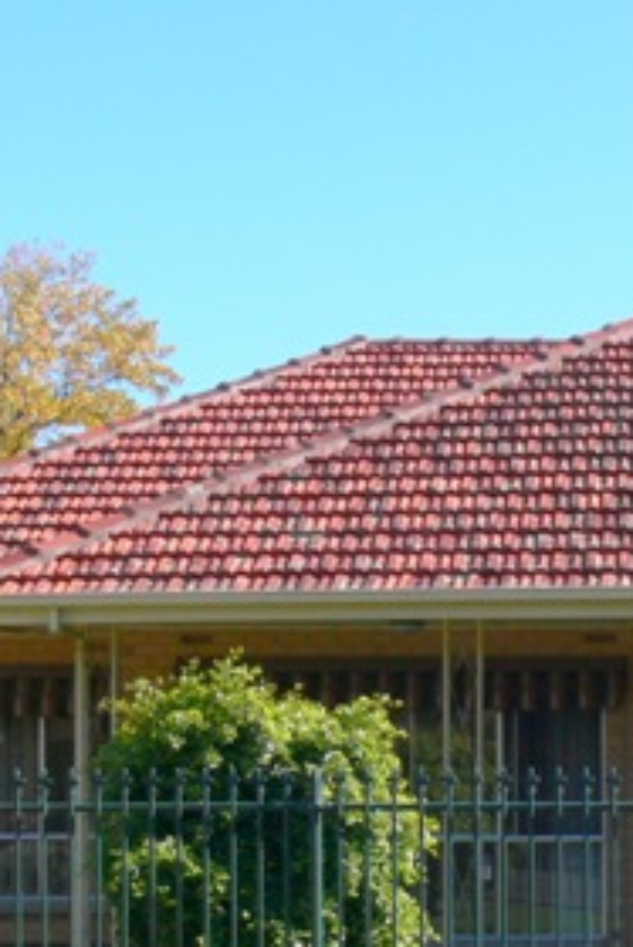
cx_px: 575
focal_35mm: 113
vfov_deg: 18.1
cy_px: 568
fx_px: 2976
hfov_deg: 12.0
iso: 80
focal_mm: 8
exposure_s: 1/250
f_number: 5.6
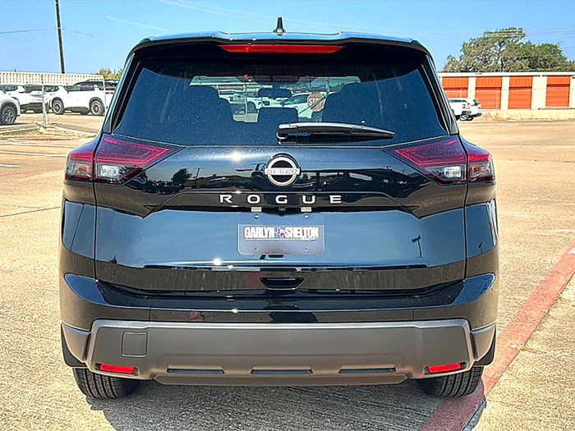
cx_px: 288
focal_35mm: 38
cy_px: 216
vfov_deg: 37.7
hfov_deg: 49.0
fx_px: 631
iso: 80
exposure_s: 1/3268
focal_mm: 6.86
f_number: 1.78
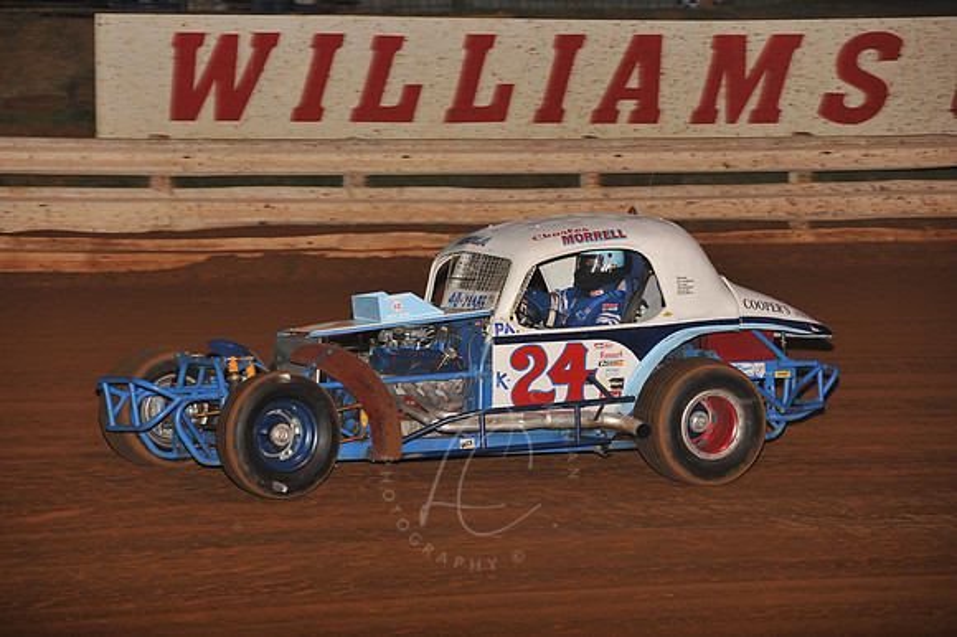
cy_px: 318
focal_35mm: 155
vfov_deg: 8.8
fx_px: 4118
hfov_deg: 13.3
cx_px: 478
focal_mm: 155
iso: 800
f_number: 6.3
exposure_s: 1/320
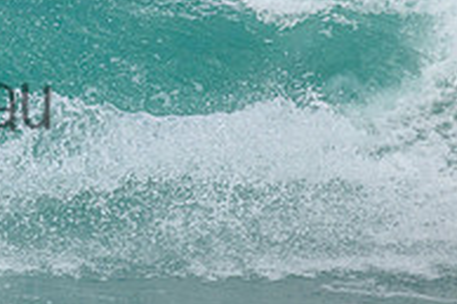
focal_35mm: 2393
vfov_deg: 0.6
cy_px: 74
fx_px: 30351
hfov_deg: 0.9
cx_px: -198
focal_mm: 800
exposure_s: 1/2000
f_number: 11
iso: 1000
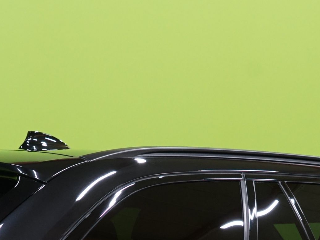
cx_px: 208
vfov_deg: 10.8
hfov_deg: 14.9
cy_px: 376
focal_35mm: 132
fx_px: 1220
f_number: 6.3
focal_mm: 36
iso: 1250
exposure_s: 1/15
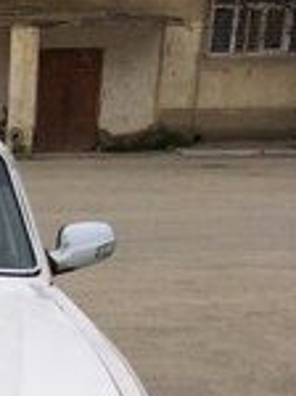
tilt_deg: -24.8
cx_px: -174
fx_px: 1098
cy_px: 565
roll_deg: +0.3
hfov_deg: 14.2
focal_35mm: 96
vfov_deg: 18.5
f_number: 2.2
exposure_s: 1/1172
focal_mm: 4.15
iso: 32
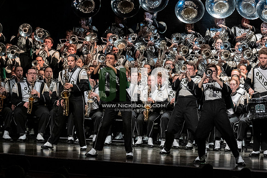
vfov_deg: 6.3
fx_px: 1608
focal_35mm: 217
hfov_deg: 9.5
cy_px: 89
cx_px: 134
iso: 4000
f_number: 4
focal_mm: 145
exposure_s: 1/500
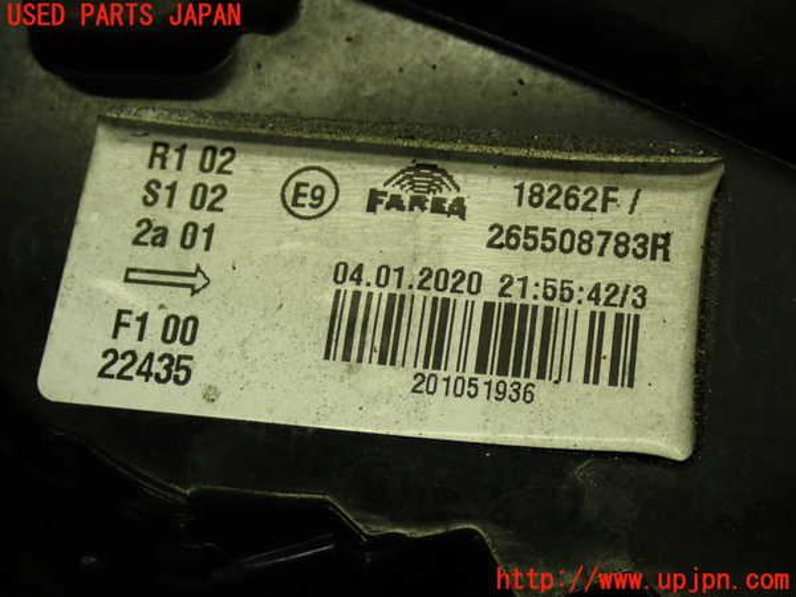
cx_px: 398
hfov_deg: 31.2
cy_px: 298
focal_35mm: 62
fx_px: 1426
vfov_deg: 23.7
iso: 200
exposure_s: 1/60
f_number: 3.6
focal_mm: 11.09
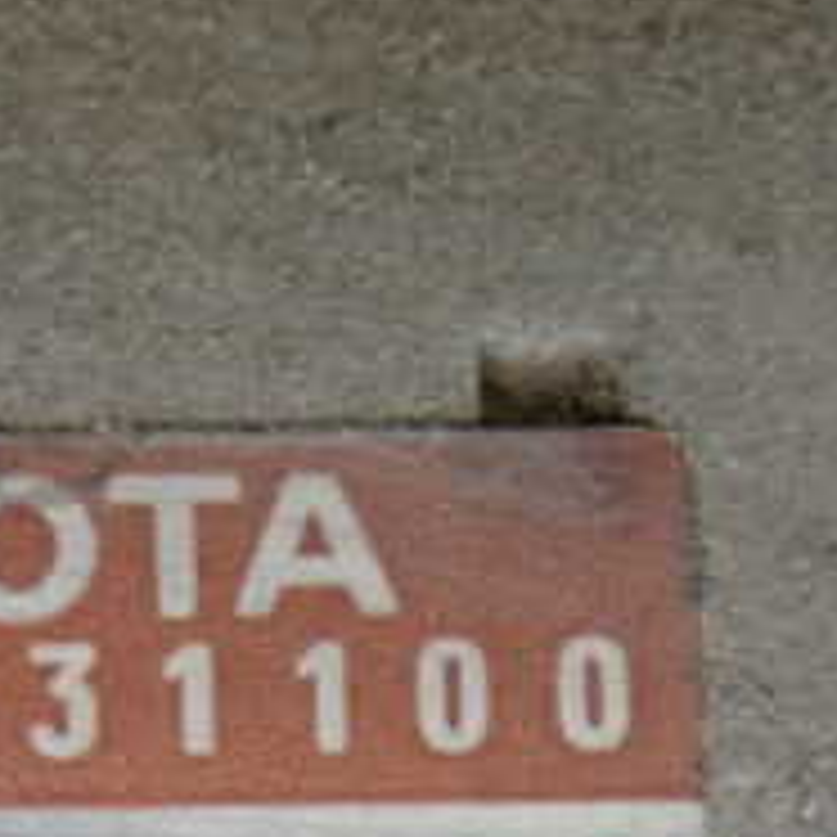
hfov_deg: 6.1
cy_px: 904
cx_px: -360
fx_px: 7796
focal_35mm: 285
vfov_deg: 6.1
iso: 800
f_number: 4.9
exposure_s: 1/60
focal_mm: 18
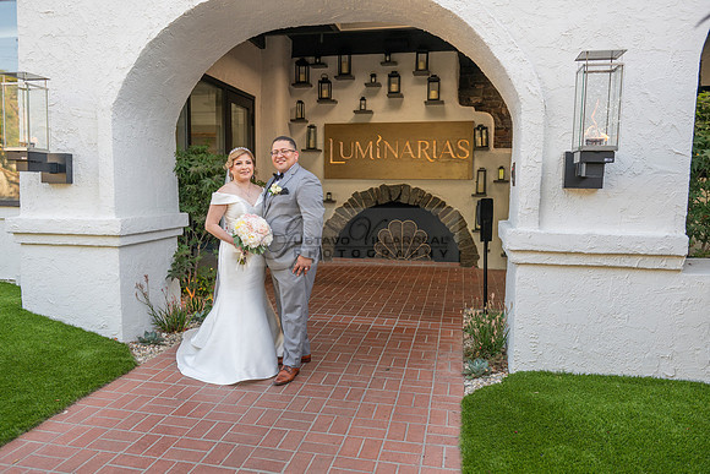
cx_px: 355
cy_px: 237
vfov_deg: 48.0
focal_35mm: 27
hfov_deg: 67.4
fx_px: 533
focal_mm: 27
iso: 200
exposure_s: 1/250
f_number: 4
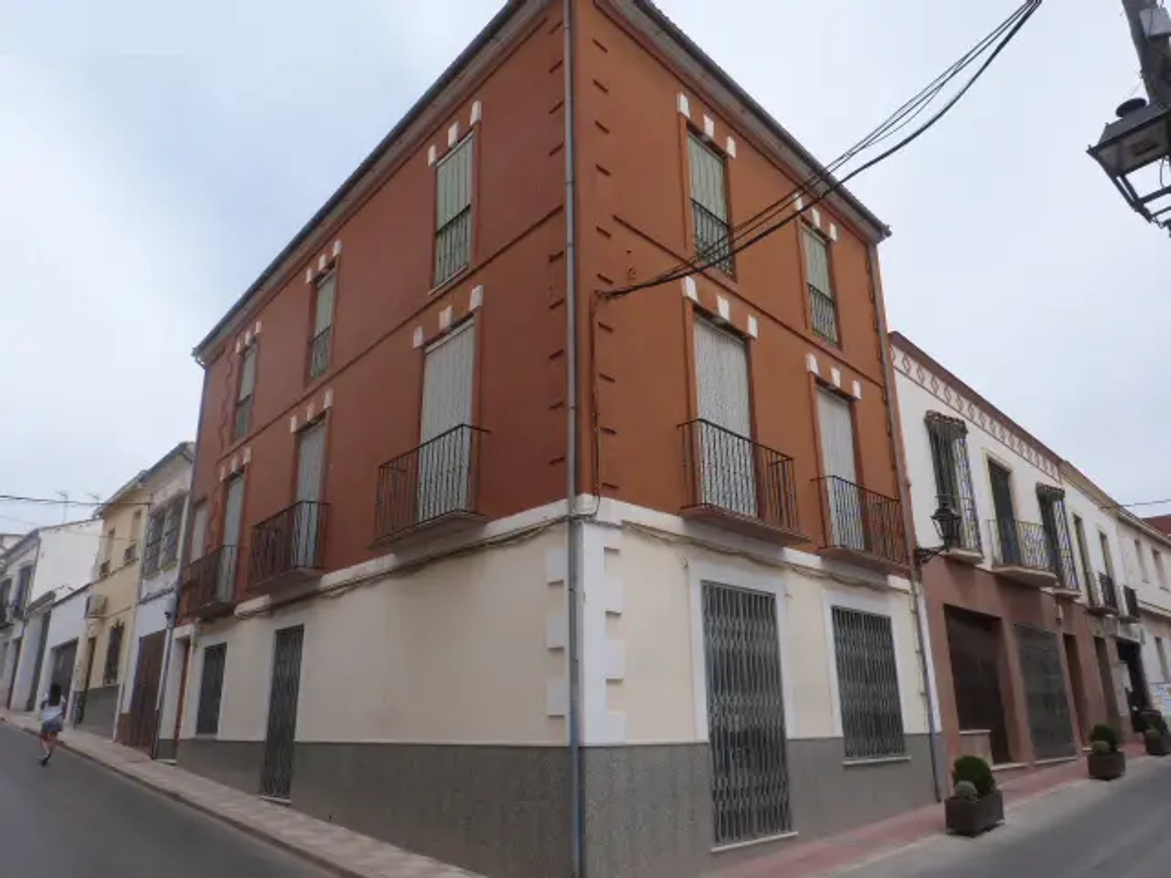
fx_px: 846
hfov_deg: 69.4
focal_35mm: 25
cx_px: 586
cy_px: 439
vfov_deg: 54.9
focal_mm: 4.5
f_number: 5.6
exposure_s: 1/500
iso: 100
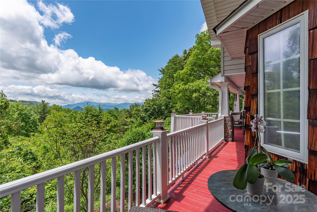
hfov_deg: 93.3
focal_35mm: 17
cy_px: 106
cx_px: 158
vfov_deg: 70.5
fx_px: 150
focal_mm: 17
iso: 320
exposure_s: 1/3200
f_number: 7.1
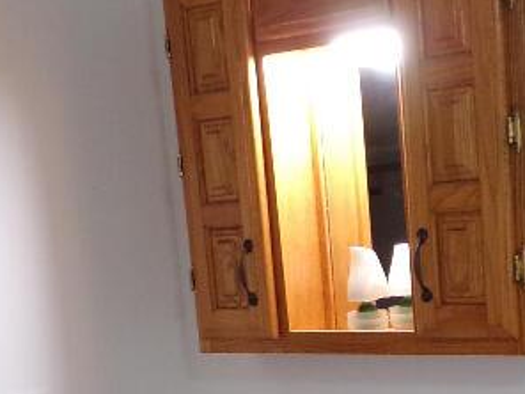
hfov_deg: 22.7
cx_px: 518
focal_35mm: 83
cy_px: 493
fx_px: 1259
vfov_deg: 16.9
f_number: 3
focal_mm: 4.3
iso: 200
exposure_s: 1/17
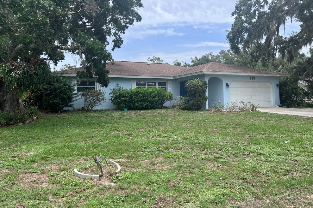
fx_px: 243
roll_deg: +1.3
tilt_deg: +0.6
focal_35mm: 28
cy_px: 98
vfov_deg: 46.4
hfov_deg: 65.5
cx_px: 159
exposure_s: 1/3460
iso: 50
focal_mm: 5.7
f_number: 1.5
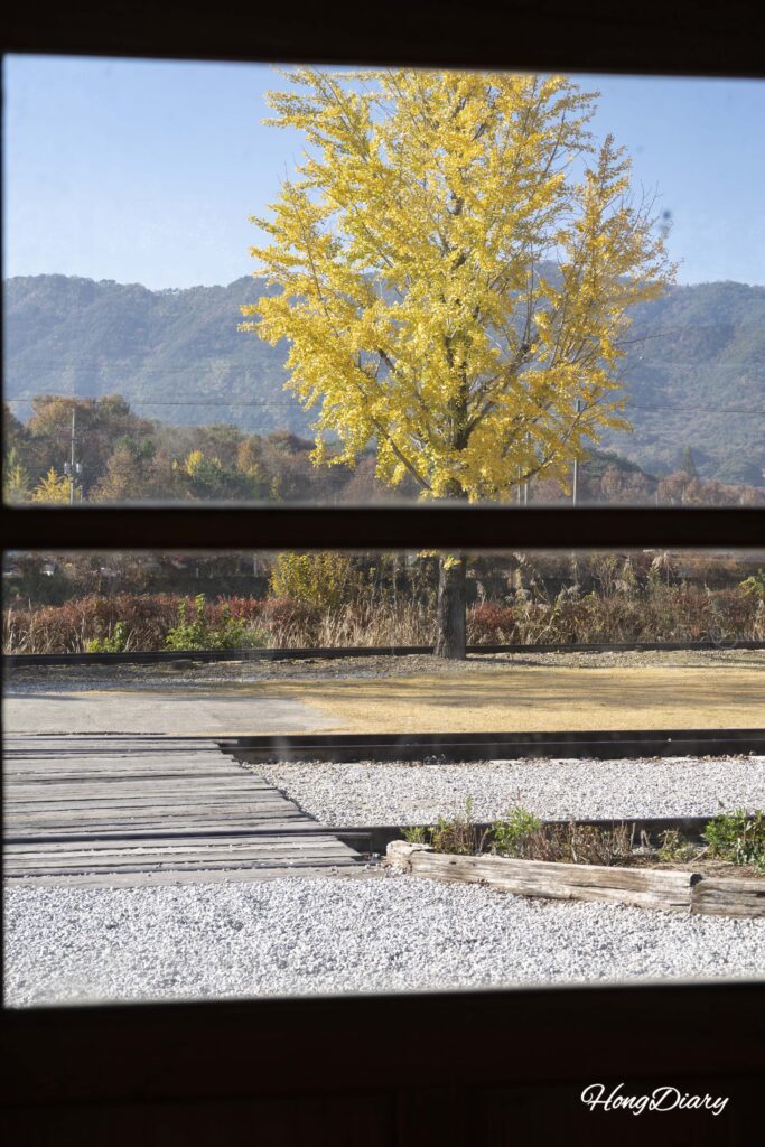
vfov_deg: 33.4
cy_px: 574
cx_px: 382
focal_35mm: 60
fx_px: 1912
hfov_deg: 22.6
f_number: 7.1
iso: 100
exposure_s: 1/250
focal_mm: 60
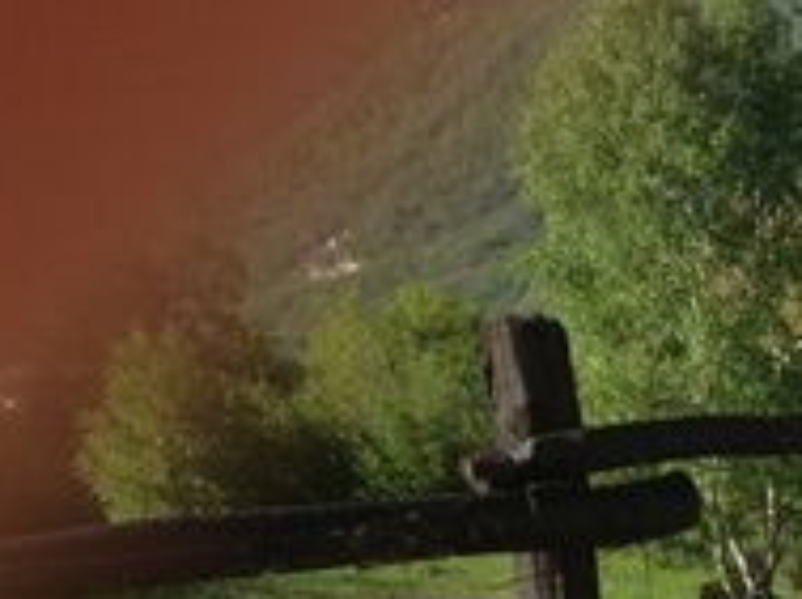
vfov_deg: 13.3
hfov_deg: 17.2
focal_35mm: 105
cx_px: 1158
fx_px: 2428
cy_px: 879
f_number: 2.4
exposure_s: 1/713
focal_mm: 4.12
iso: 50
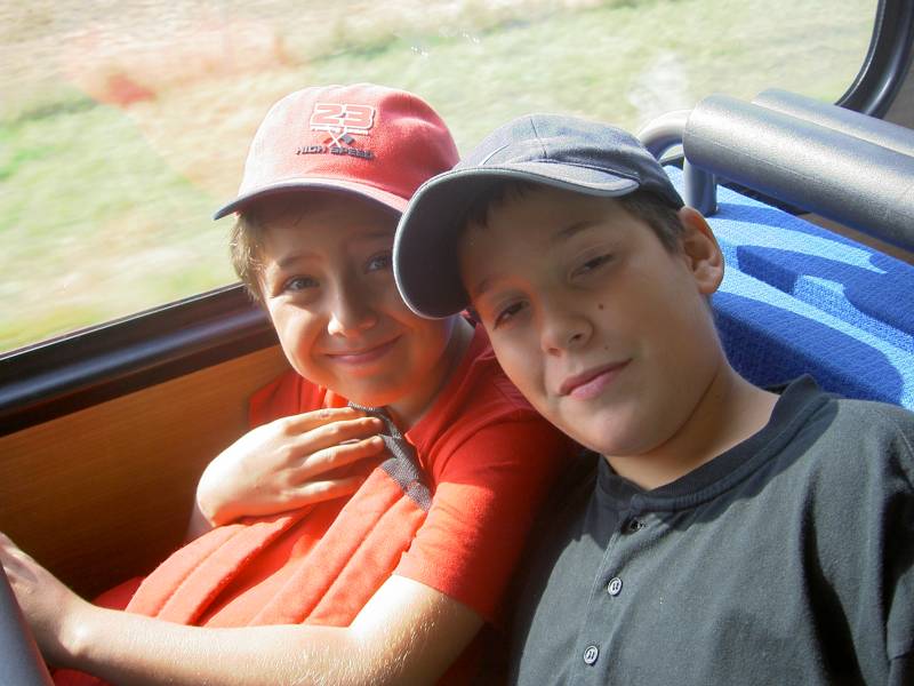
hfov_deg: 47.9
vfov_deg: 36.8
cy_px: 343
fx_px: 1030
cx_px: 457
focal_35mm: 39
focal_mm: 8
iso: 100
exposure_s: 1/250
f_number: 2.8
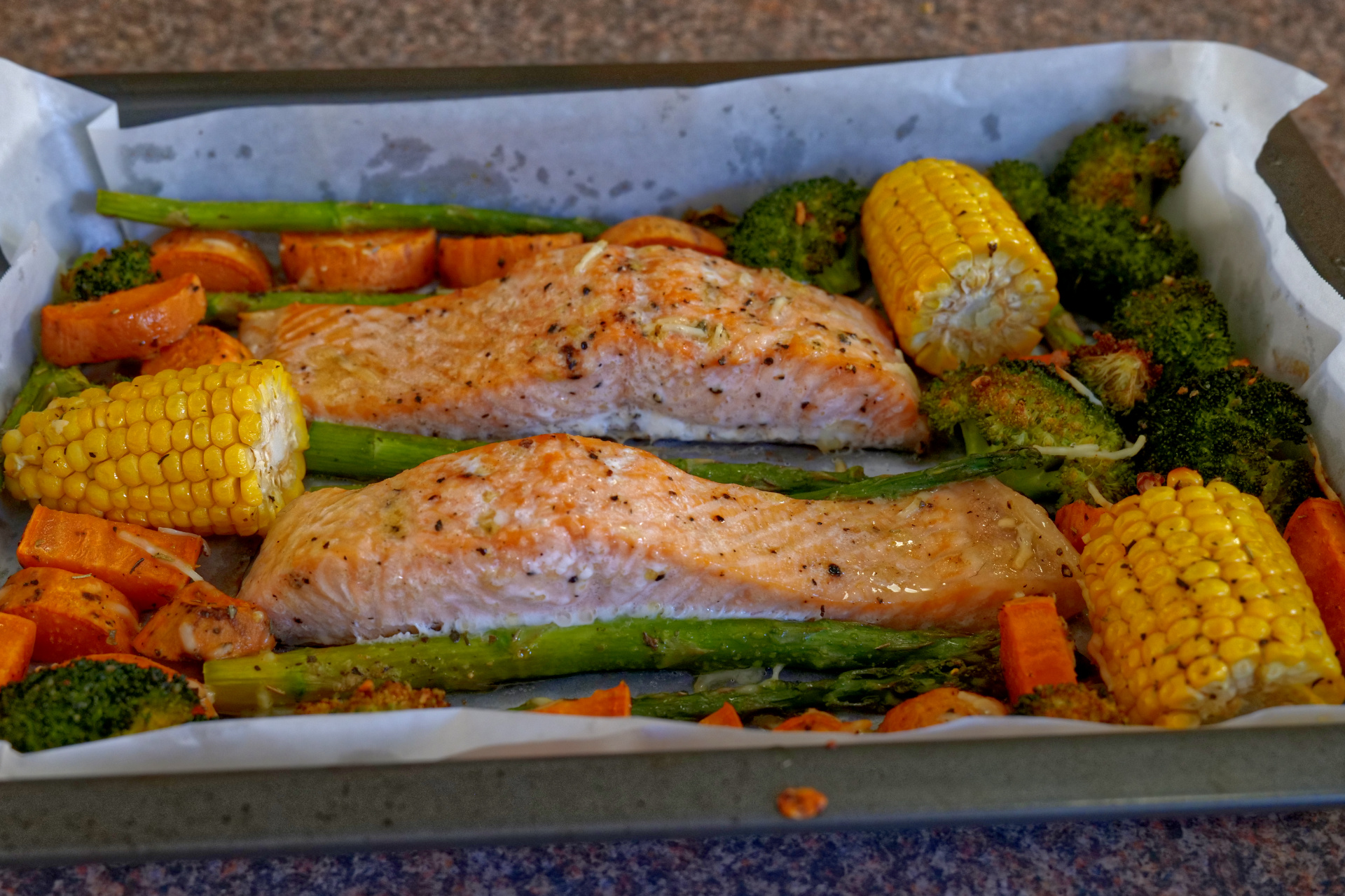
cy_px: 448
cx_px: 672
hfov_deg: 44.5
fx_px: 1644
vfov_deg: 30.5
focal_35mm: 44
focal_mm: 44
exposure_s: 1/60
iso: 3200
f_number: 7.1
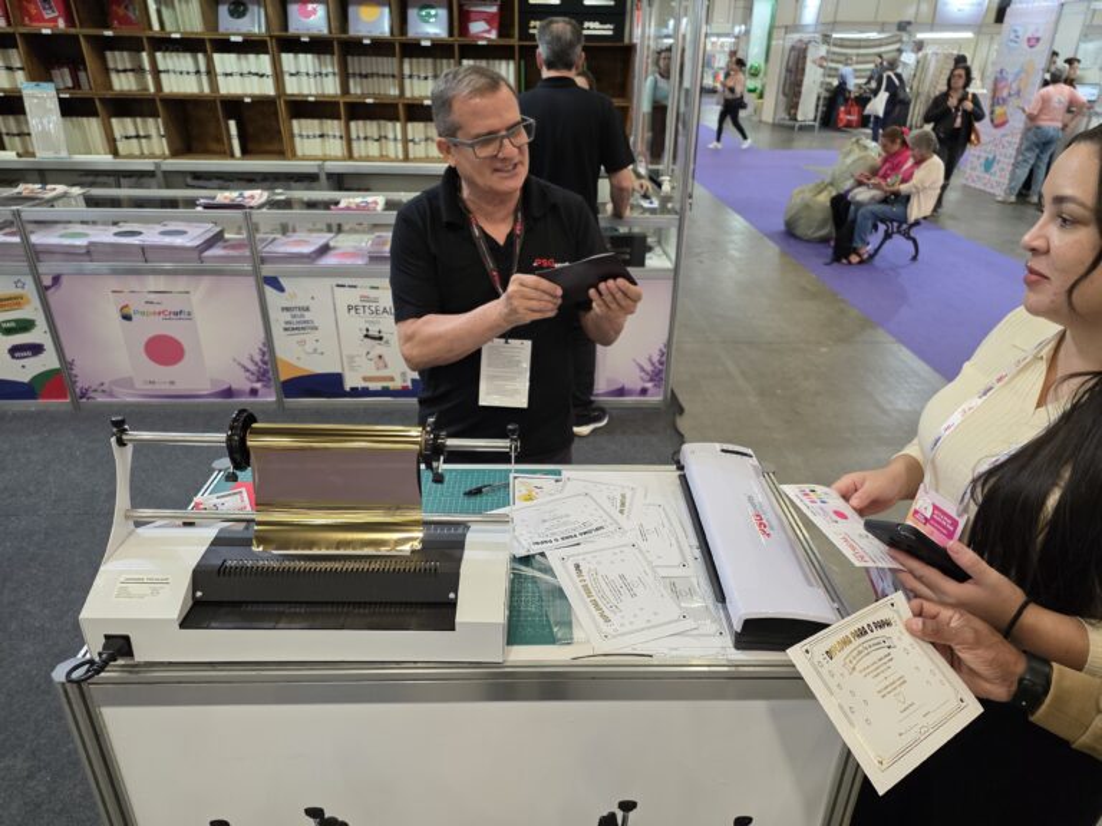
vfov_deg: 58.9
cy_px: 413
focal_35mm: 23
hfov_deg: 73.9
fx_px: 732
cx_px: 551
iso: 320
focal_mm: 6.25
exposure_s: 1/120
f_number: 1.7
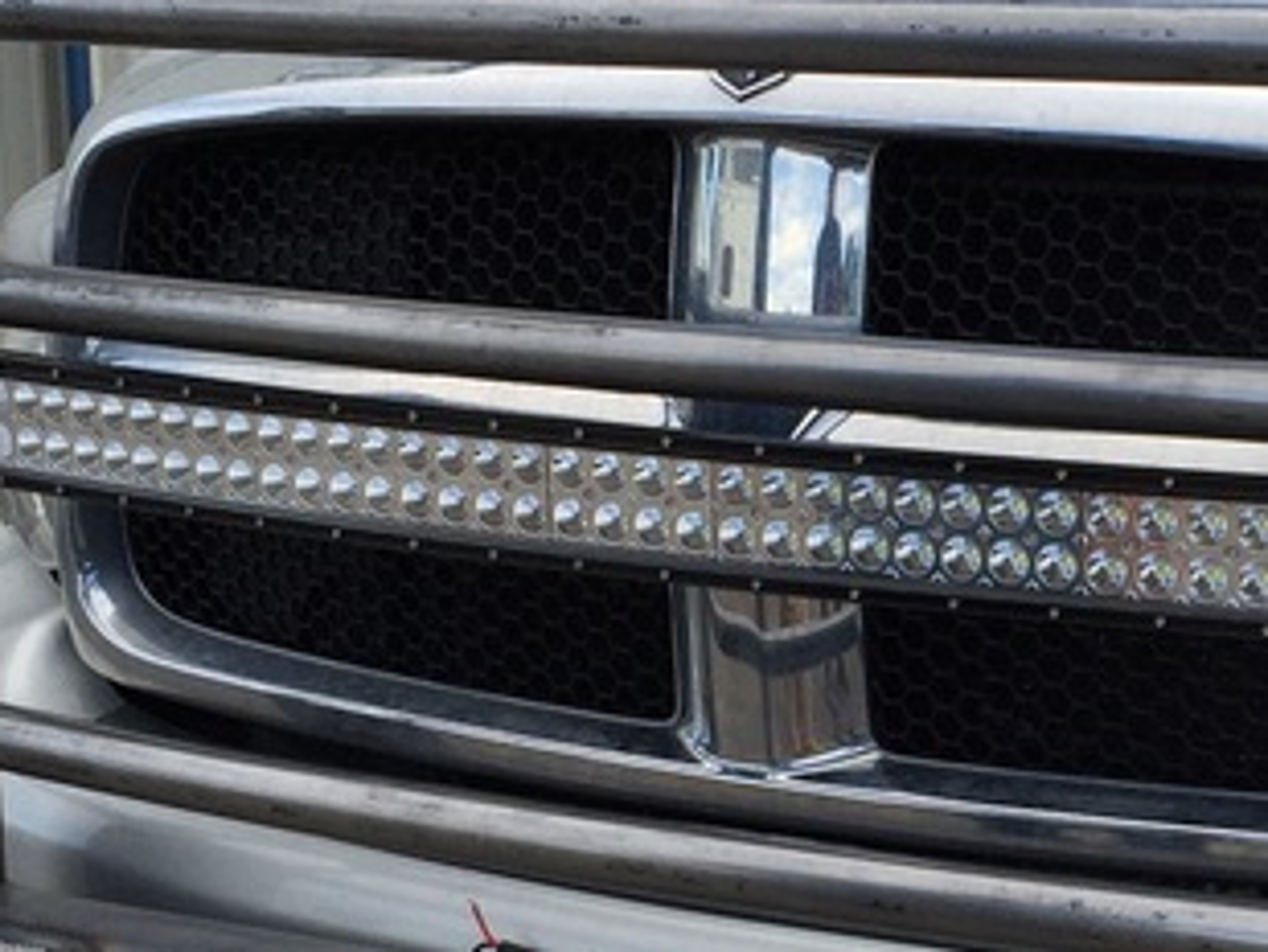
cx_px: 1137
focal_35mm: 96
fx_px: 3518
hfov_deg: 20.0
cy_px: 718
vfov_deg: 15.3
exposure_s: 1/549
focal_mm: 4.15
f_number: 2.2
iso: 32
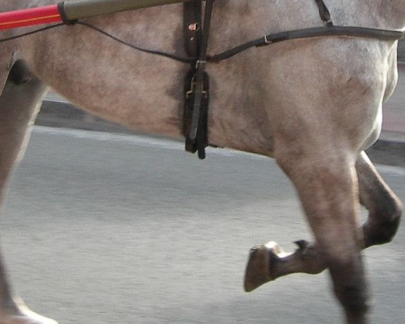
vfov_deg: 11.7
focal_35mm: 131
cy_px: 36
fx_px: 1570
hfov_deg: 14.7
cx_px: 159
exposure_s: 1/199
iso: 50
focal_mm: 7.8
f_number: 2.8
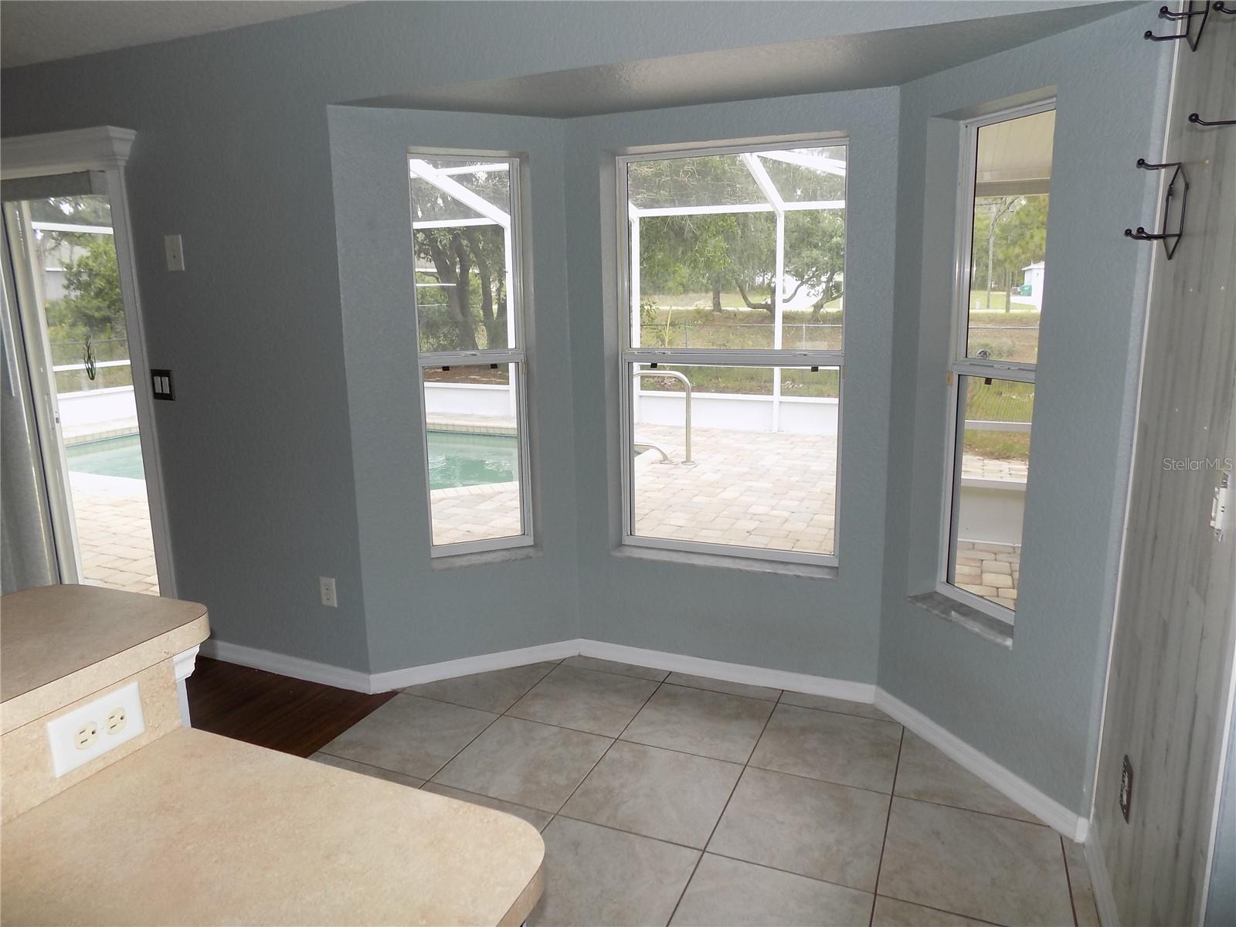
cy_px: 464
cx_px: 618
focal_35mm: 23
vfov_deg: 58.9
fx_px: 821
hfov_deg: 73.9
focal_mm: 4
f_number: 3.1
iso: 80
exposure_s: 1/50
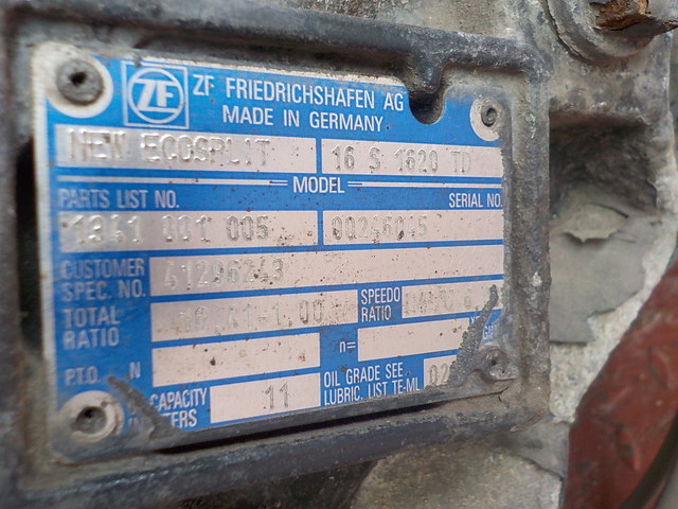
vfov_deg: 46.8
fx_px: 588
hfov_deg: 60.0
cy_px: 254
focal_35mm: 30
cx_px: 339
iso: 200
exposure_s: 1/30
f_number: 3.3
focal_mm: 4.1
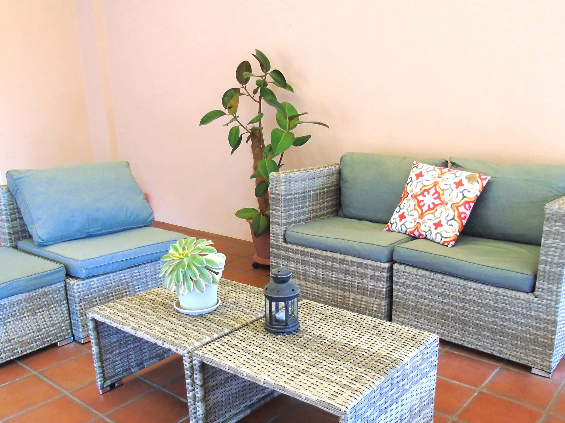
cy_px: 266
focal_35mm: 32
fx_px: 522
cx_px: 308
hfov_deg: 56.7
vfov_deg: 43.8
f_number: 3.4
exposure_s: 1/160
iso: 200
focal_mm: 4.4
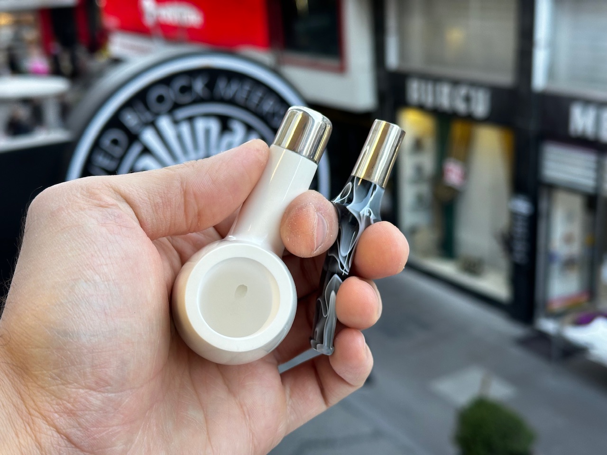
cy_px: 228
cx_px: 304
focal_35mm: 48
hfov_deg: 39.7
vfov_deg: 30.3
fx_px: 842
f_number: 1.78
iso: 64
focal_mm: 6.86
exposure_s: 1/100
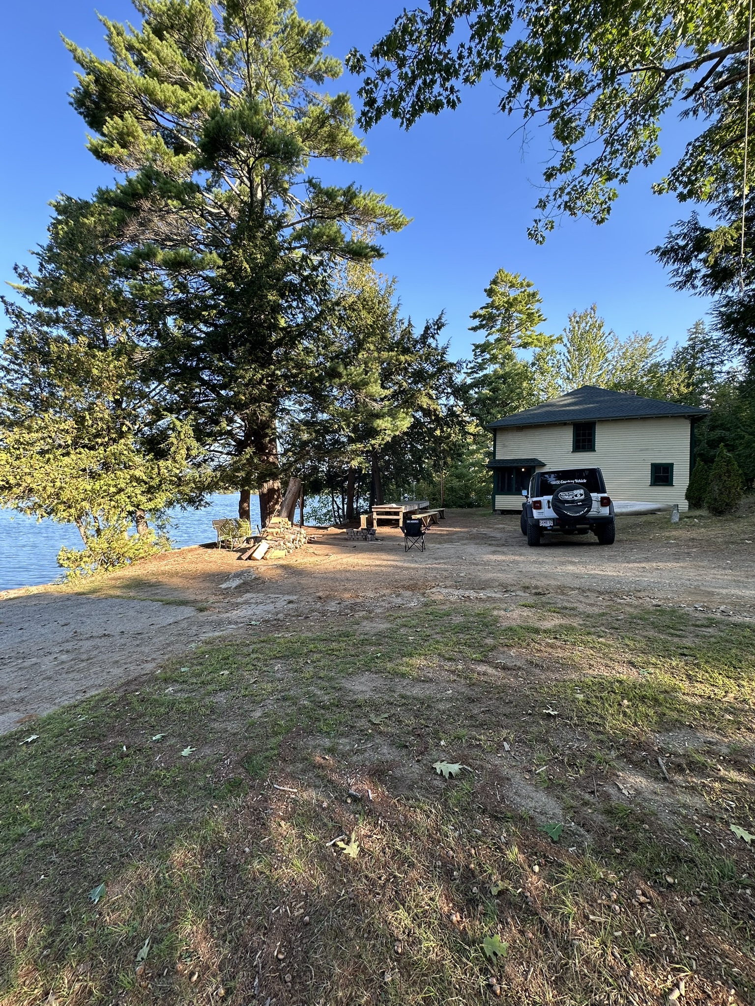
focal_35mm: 14
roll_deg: -0.8
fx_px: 407
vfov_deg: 102.1
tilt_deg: -1.6
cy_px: 503
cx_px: 378
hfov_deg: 85.7
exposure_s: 1/164
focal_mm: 2.22
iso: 40
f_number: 2.2
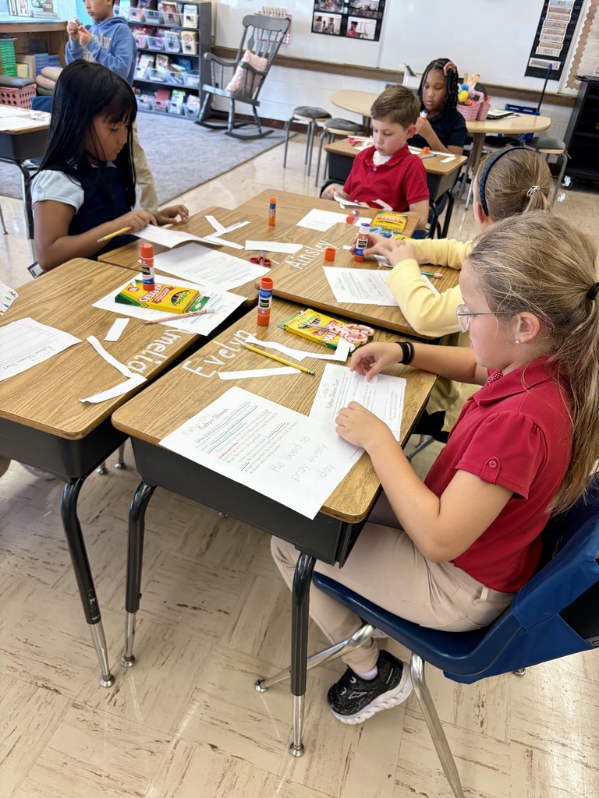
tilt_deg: -33.7
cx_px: 300
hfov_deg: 53.1
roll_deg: -5.9
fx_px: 600
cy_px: 399
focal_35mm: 26
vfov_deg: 67.3
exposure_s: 1/60
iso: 64
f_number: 1.6
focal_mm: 5.96
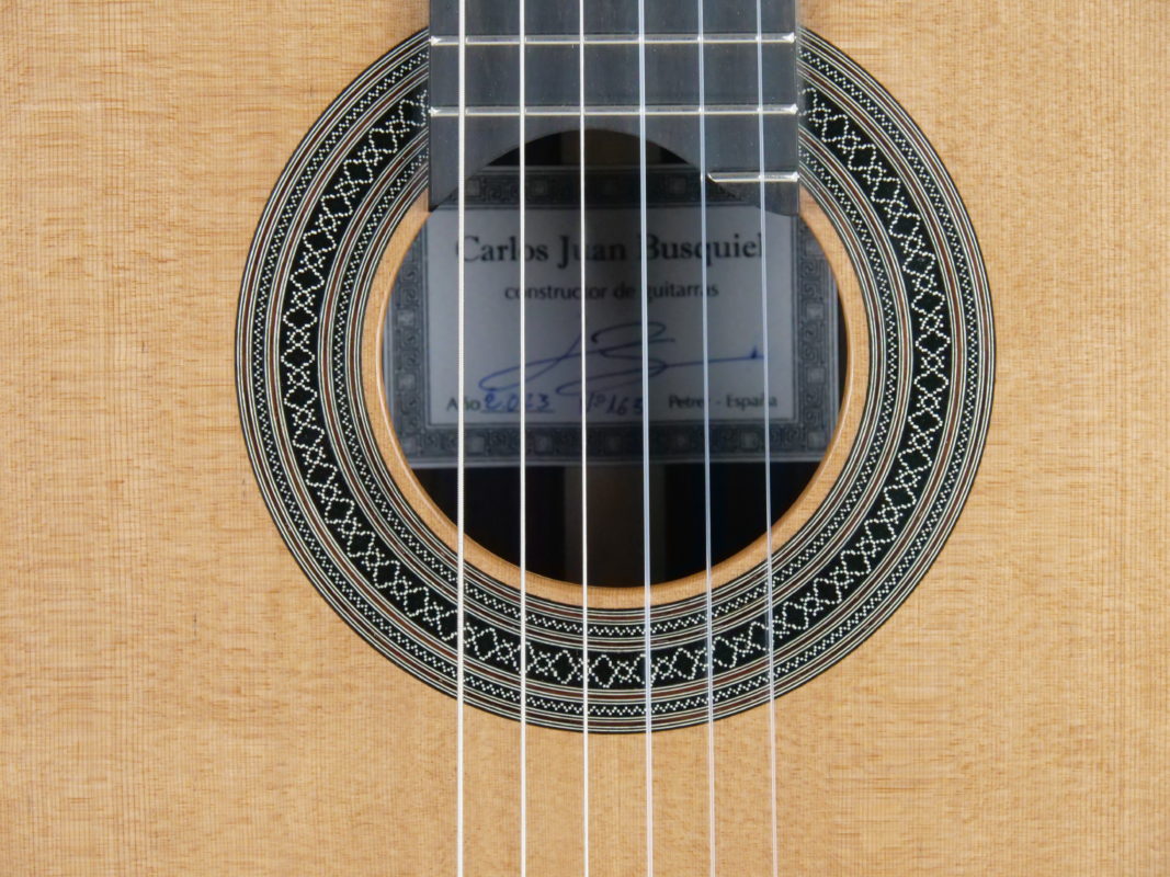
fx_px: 6759
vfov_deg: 7.4
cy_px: 438
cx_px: 585
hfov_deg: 9.9
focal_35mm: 200
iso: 3200
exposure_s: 1/125
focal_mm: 100
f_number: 10
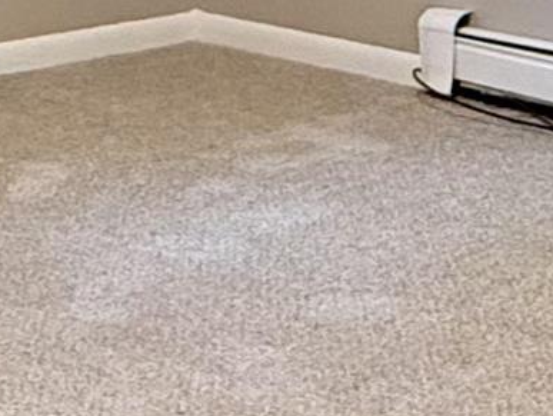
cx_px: 99
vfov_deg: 12.3
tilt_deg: +1.1
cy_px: -332
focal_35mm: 111
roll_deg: +0.1
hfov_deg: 17.5
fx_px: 1775
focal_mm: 2.22
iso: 640
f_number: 2.2
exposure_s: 1/120
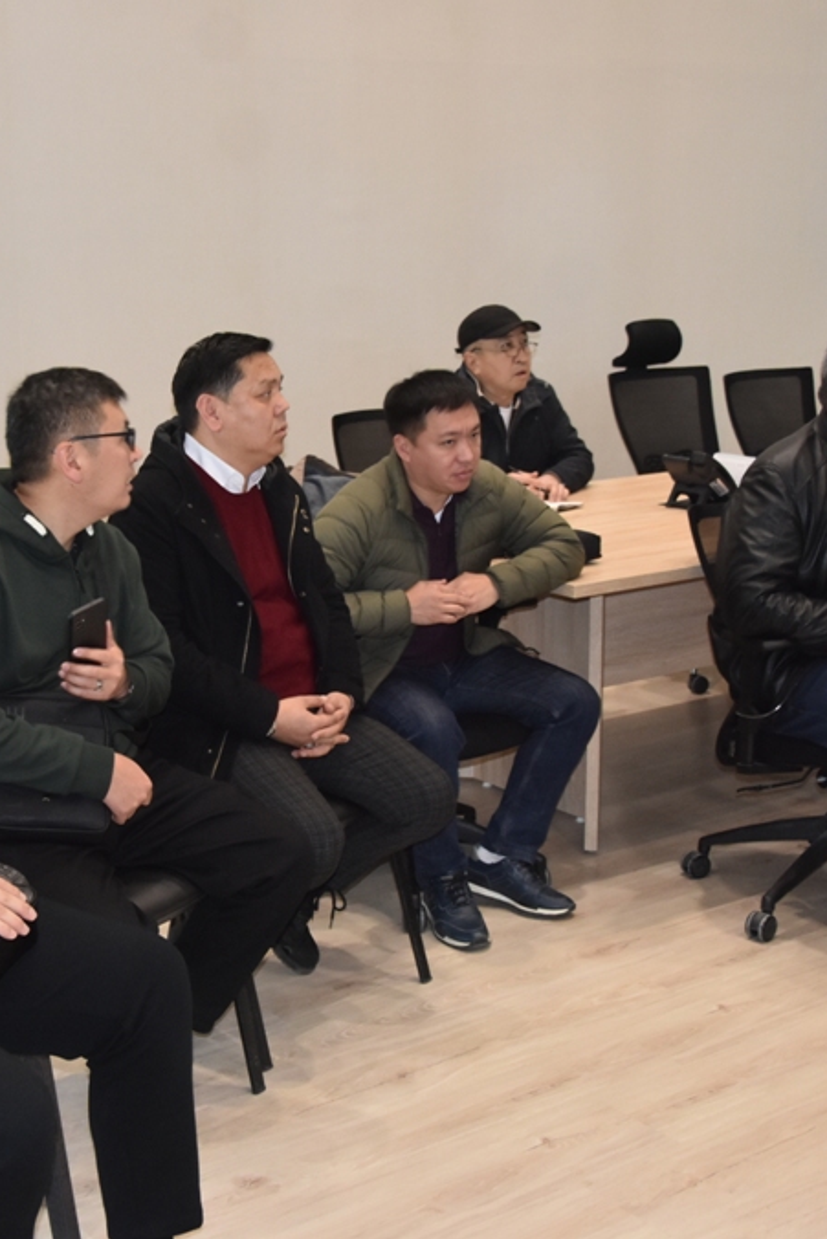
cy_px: 615
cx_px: 229
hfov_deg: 26.7
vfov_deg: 39.6
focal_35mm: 50
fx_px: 1722
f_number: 3.8
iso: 900
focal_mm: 22
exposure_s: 1/60
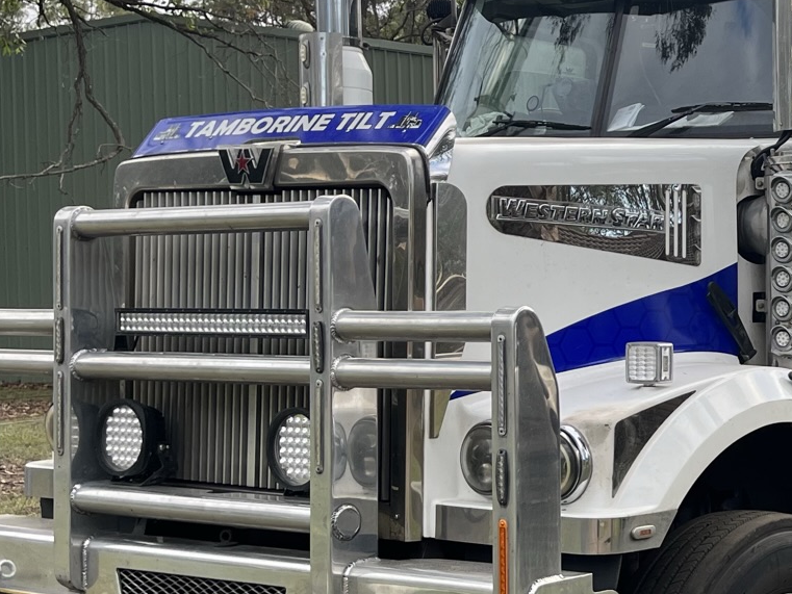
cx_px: 1022
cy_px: 361
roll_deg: +0.4
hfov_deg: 24.4
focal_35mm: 70
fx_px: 1602
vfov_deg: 21.0
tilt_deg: -2.7
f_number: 1.6
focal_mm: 5.1
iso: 50
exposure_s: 1/487
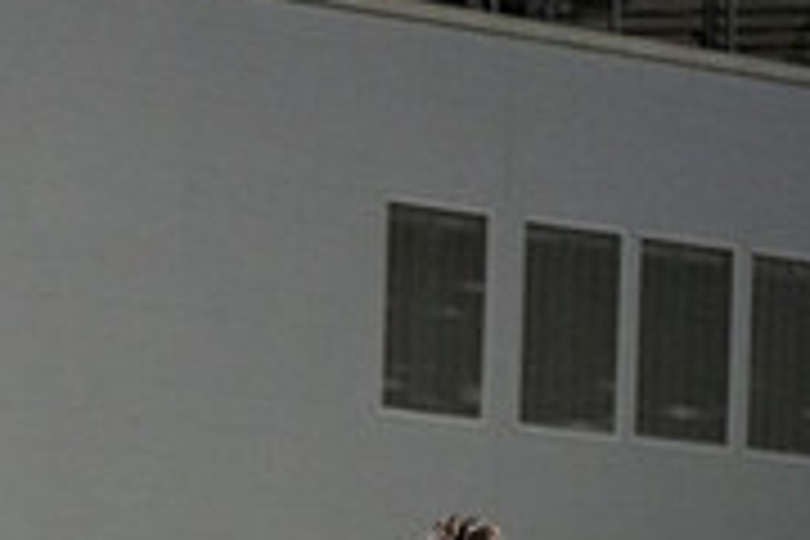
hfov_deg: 3.8
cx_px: -140
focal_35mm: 548
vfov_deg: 2.5
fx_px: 12329
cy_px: 803
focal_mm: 170
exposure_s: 1/1250
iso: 5000
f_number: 3.2
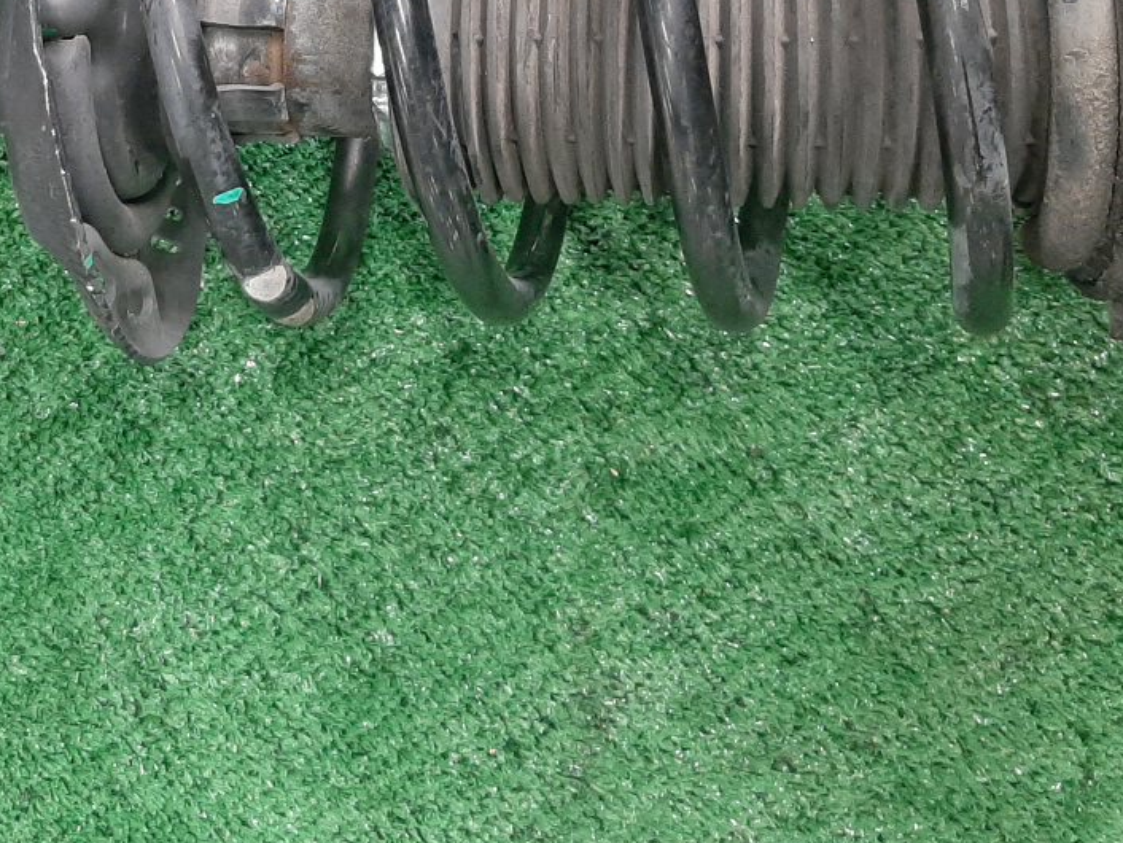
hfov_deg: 35.3
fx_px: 1720
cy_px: 30
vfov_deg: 26.3
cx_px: 267
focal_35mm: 53
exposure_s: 1/50
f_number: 1.7
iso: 218
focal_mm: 3.93
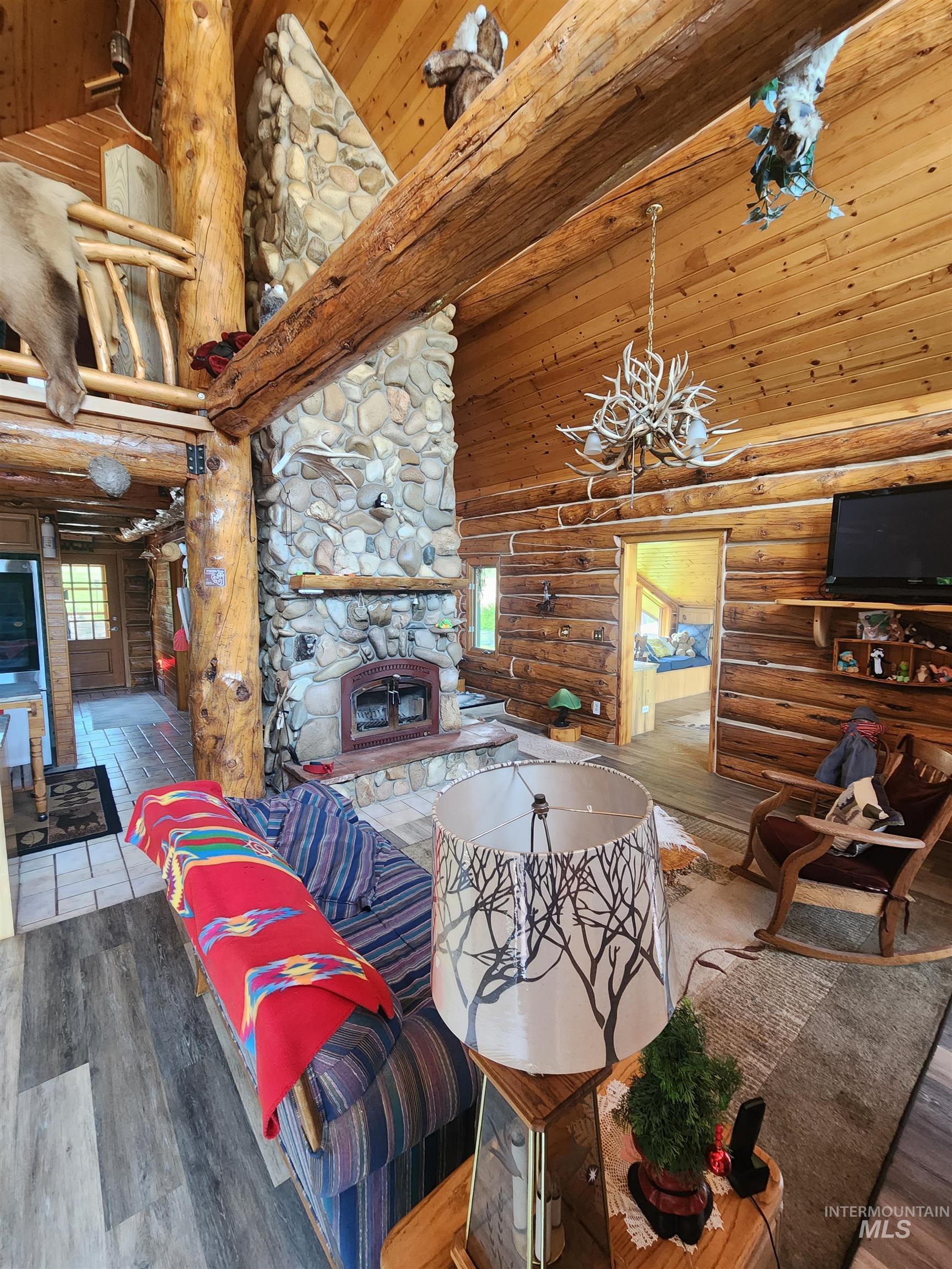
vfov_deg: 106.2
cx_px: 476
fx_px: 477
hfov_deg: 89.9
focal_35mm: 13
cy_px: 634
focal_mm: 2.2
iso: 320
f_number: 2.2
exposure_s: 1/60
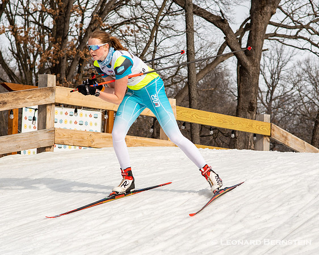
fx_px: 1388
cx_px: 154
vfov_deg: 10.5
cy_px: 130
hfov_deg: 13.1
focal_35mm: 147
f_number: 6.3
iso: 400
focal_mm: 85
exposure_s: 1/2000
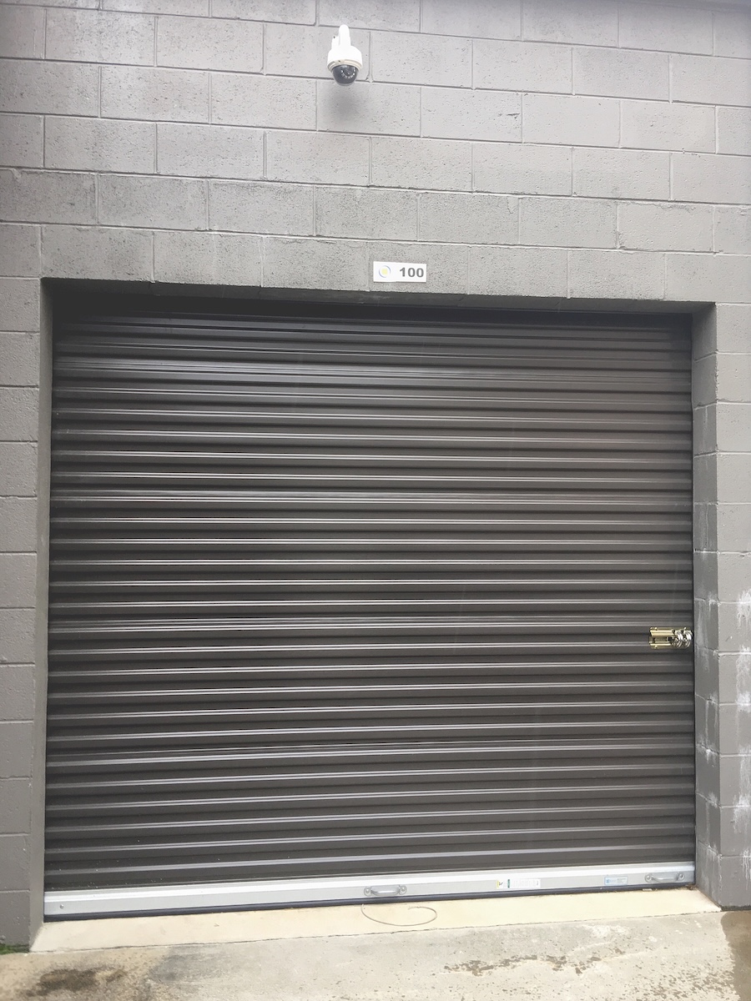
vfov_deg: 61.7
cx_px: 376
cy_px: 500
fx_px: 839
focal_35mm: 29
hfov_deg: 48.2
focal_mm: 4.15
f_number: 2.2
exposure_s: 1/120
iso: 40
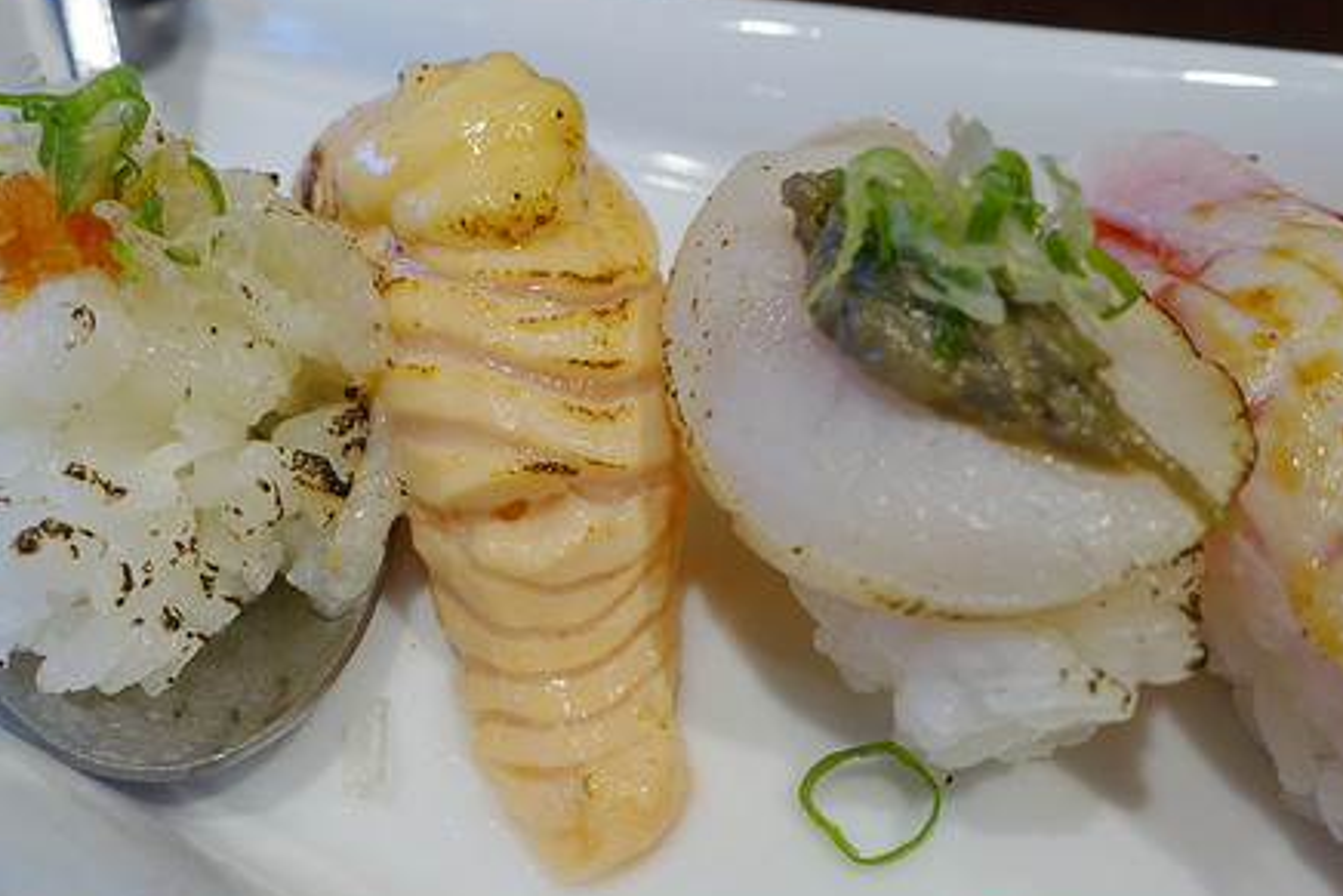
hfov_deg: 56.3
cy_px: 422
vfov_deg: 40.0
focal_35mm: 33
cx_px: 477
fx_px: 1231
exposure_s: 1/80
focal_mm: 8.8
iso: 125
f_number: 4
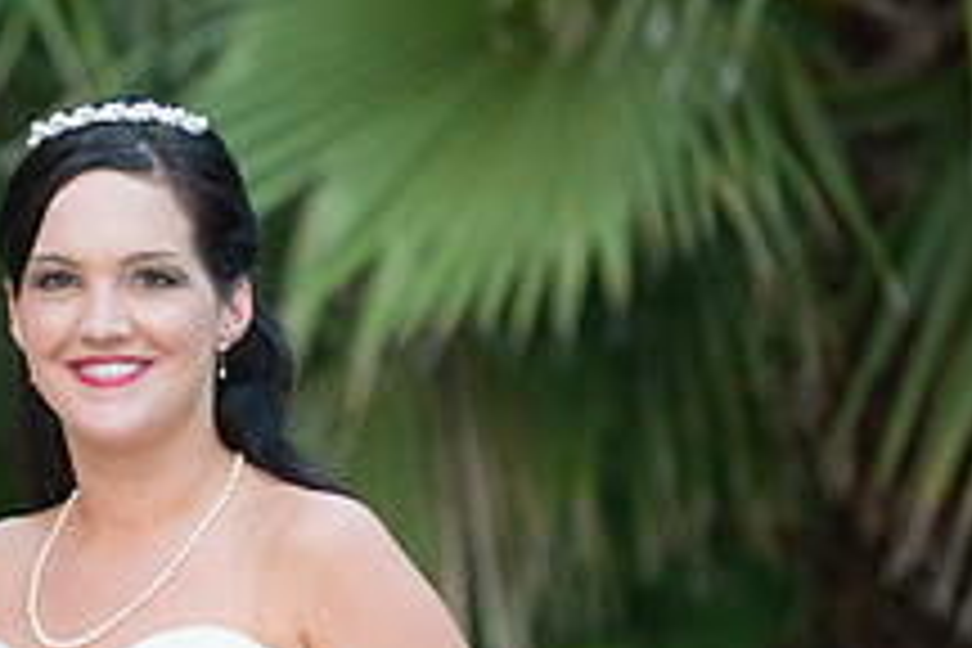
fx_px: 8396
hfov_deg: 6.6
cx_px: -270
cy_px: 576
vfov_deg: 4.4
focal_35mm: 311
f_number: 2.8
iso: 1250
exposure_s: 1/160
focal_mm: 116
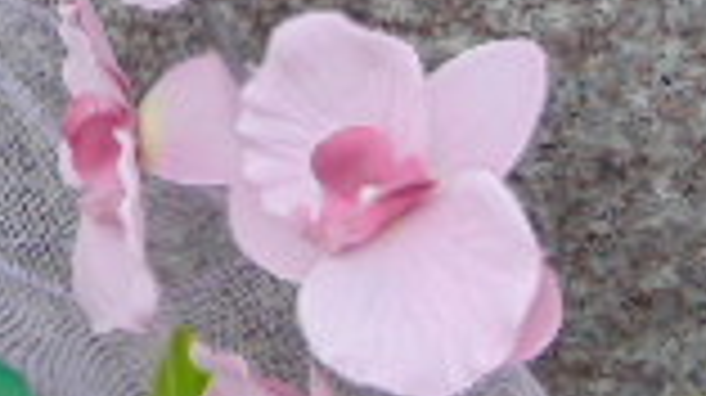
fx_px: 2076
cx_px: -27
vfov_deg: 10.5
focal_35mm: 111
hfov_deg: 18.7
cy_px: -216
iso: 80
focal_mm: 4.5
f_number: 3
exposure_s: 1/320
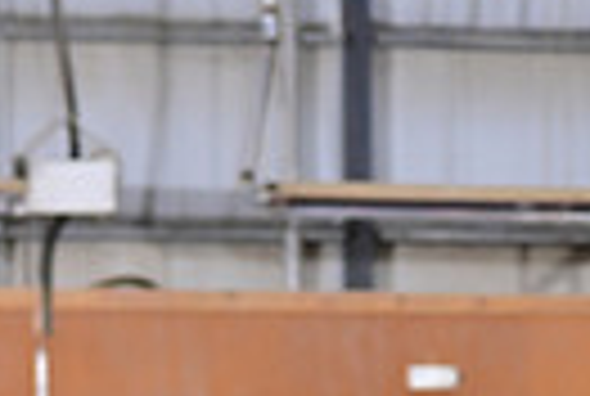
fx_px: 8115
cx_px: 820
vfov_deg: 2.8
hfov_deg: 4.1
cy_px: 731
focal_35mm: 494
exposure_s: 1/250
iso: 1250
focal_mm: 112
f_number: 3.2
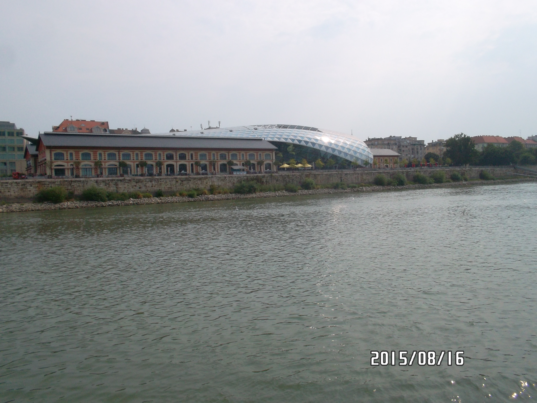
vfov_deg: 49.7
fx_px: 434
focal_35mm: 28
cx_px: 268
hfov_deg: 63.4
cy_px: 202
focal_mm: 4.1
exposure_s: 1/640
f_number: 5.6
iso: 80
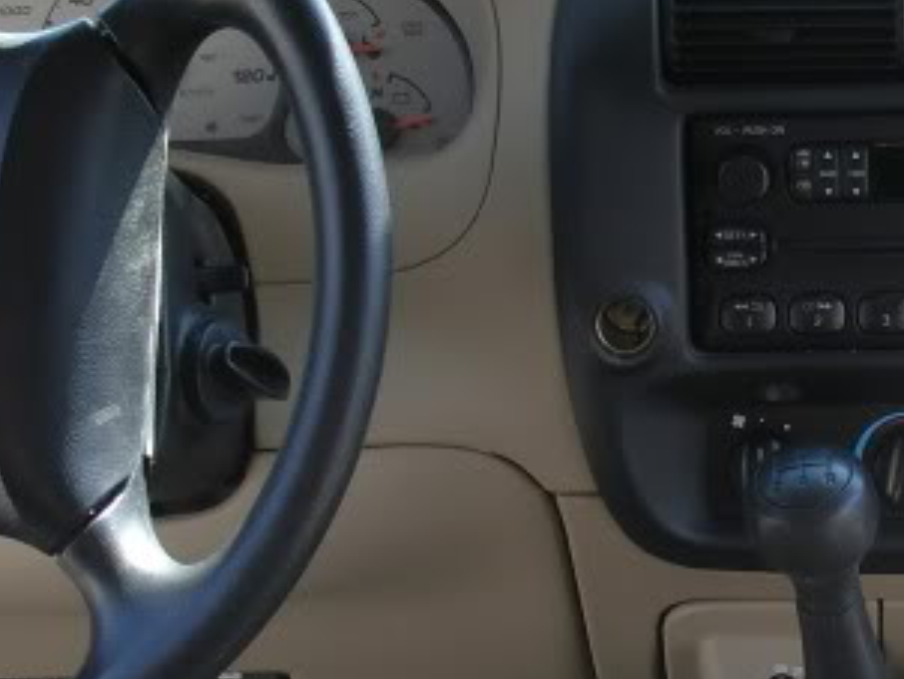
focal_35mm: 122
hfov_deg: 15.9
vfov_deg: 12.2
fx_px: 3189
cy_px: 449
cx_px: 862
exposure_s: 1/125
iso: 64
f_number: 2.8
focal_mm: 6.3
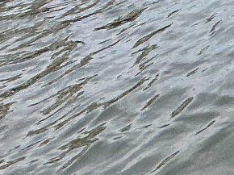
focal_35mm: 99
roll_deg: +5.7
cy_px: -74
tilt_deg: -19.6
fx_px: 669
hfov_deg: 10.2
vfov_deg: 14.1
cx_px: 776
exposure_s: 1/988
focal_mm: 2.22
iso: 40
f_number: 2.2
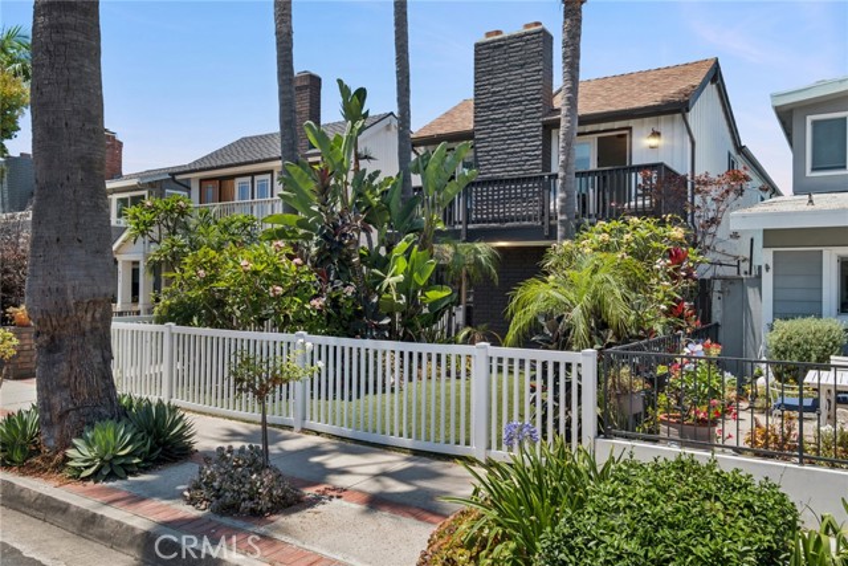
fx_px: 613
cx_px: 424
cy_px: 283
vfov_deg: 49.6
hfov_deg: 69.4
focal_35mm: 26
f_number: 8
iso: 125
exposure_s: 1/140
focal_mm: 17.4
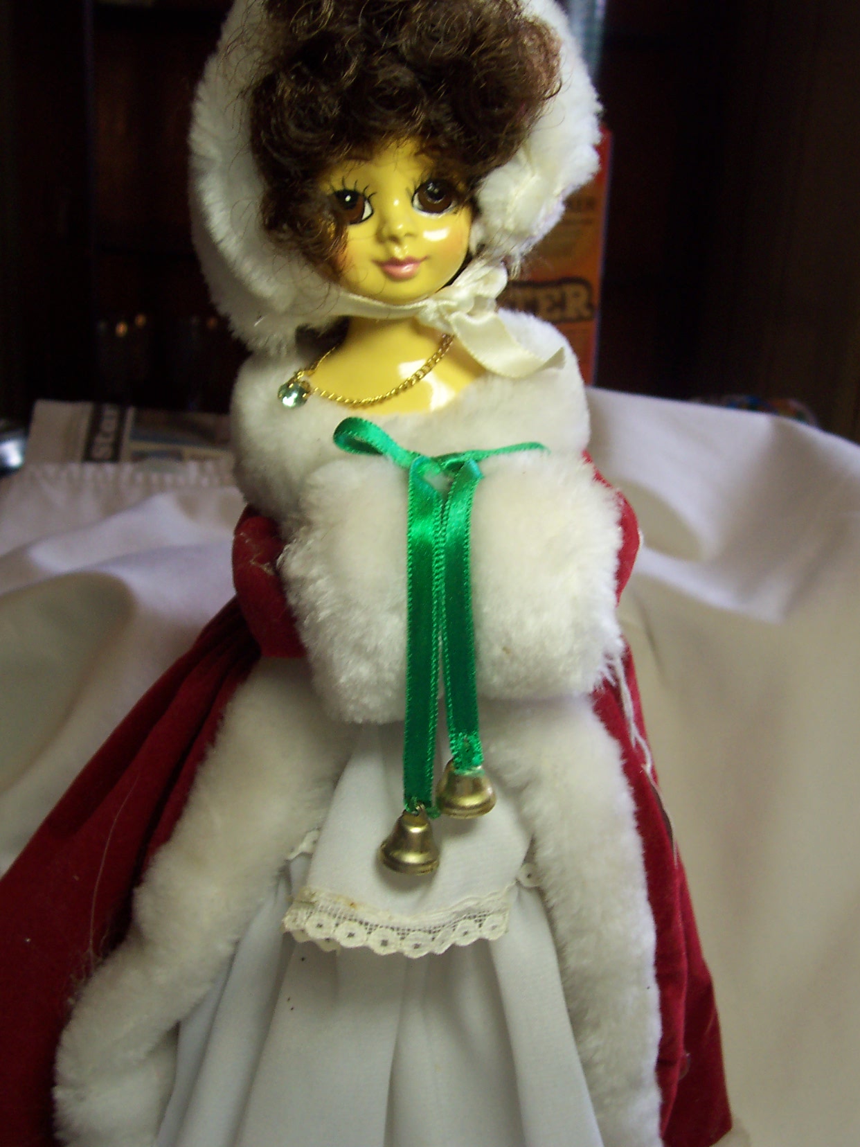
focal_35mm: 37
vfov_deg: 50.1
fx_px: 1226
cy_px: 574
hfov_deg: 38.7
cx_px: 430
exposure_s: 1/60
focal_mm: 5.6
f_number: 2.8
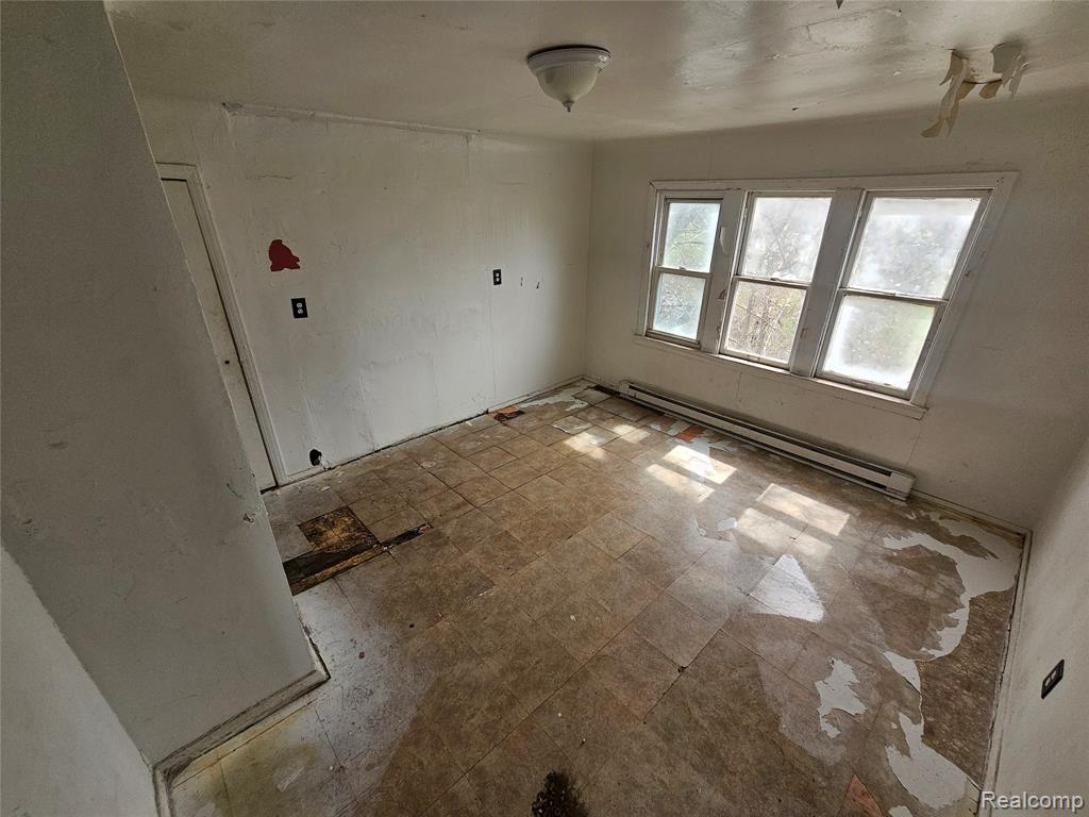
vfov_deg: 89.9
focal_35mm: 13
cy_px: 408
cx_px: 544
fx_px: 409
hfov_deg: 106.2
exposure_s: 1/241
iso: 64
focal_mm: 2.2
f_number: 2.2
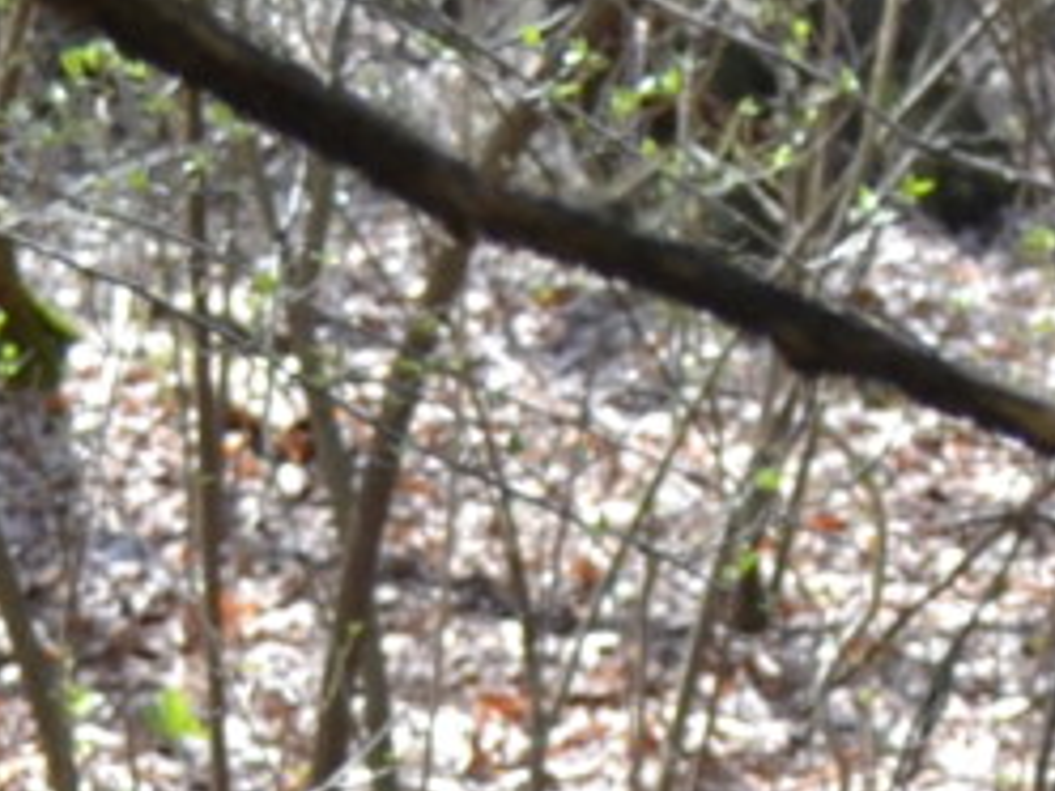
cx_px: 2129
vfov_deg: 4.2
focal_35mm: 333
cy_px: 3190
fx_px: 10149
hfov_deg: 5.8
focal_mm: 28
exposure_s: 1/125
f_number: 5.6
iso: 280
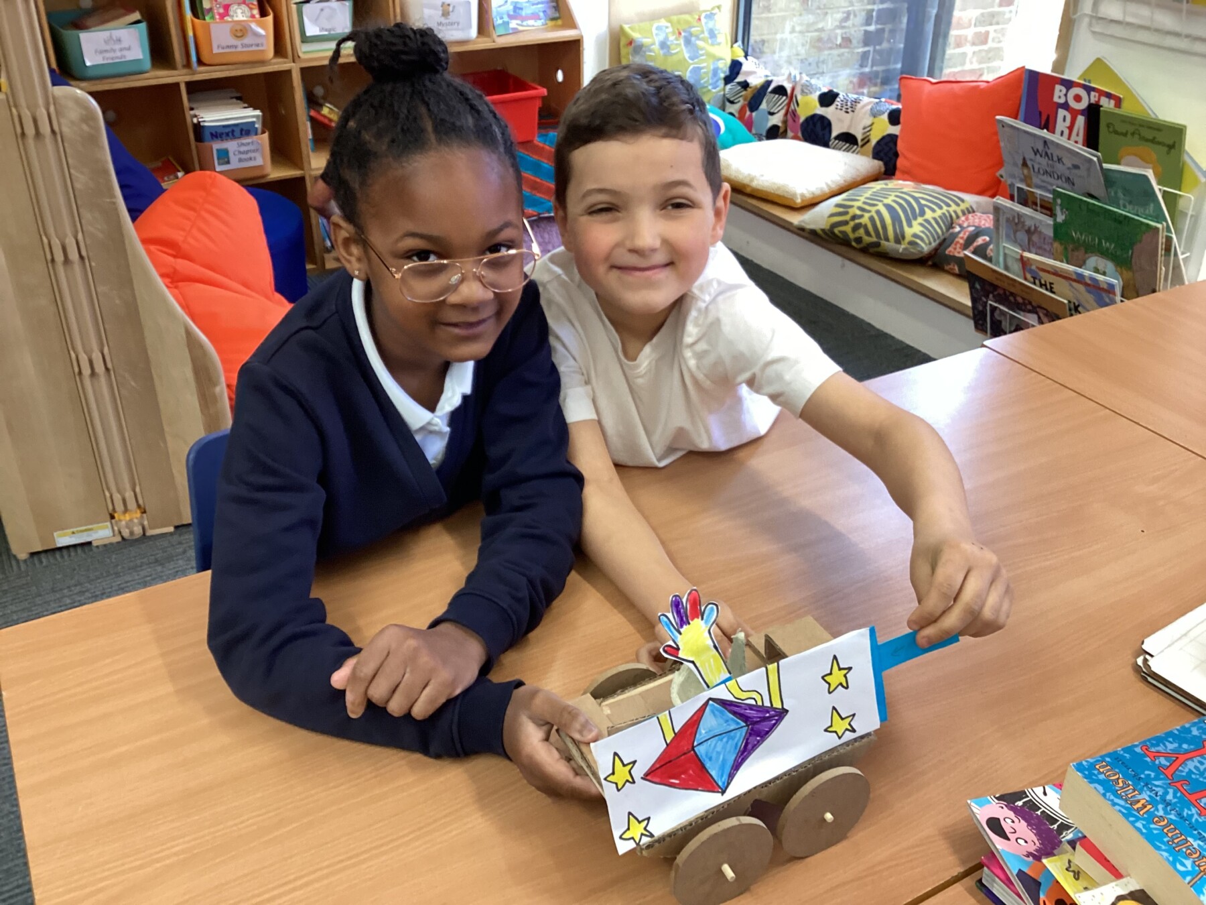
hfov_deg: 58.4
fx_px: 1080
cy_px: 452
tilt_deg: -29.2
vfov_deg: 45.4
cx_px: 603
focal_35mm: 31
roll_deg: -1.2
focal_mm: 3.3
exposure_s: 1/60
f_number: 2.4
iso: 160
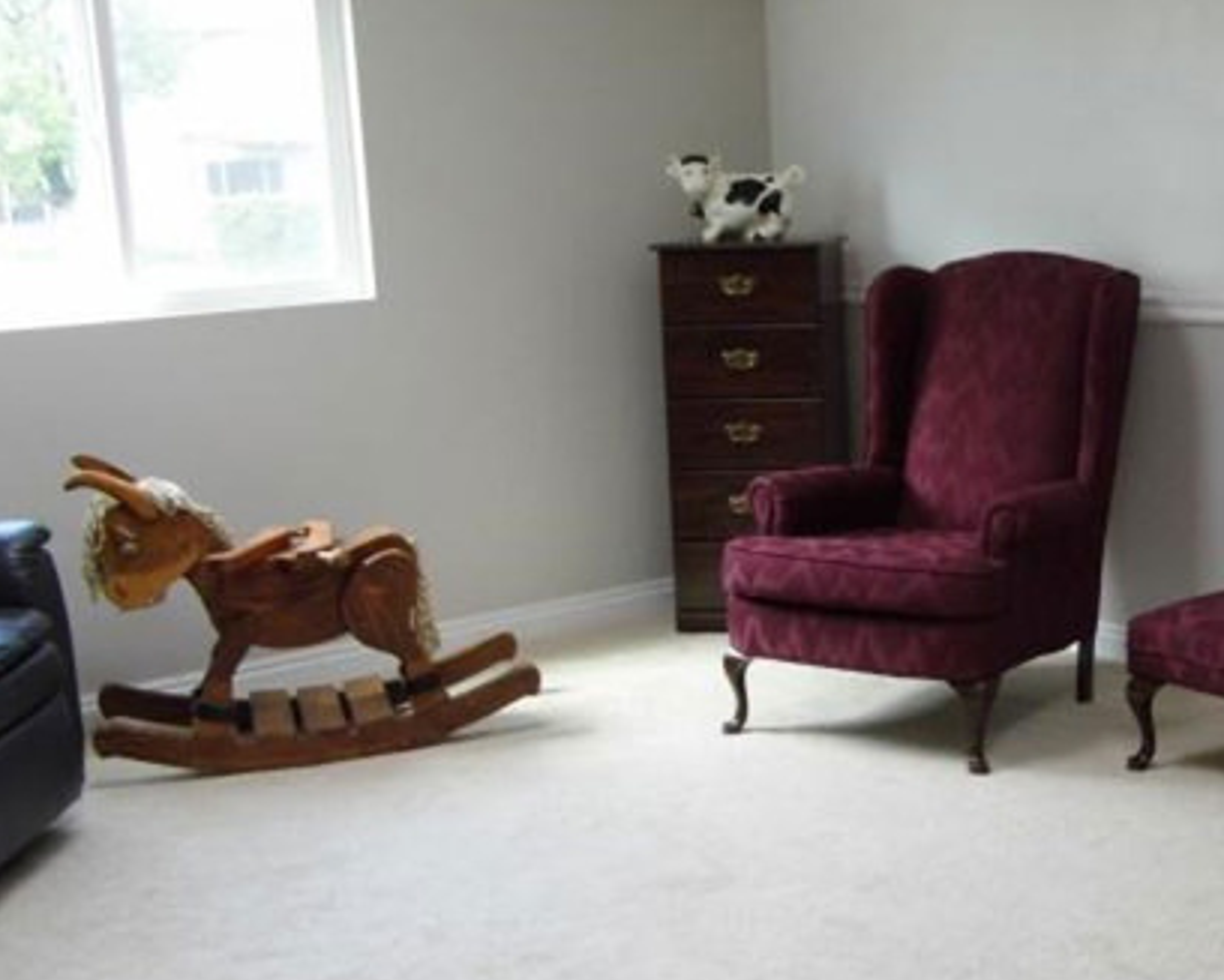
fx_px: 1885
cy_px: 548
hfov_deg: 35.3
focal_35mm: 52
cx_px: 897
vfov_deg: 29.1
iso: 200
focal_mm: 6.11
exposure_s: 1/33
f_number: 3.3
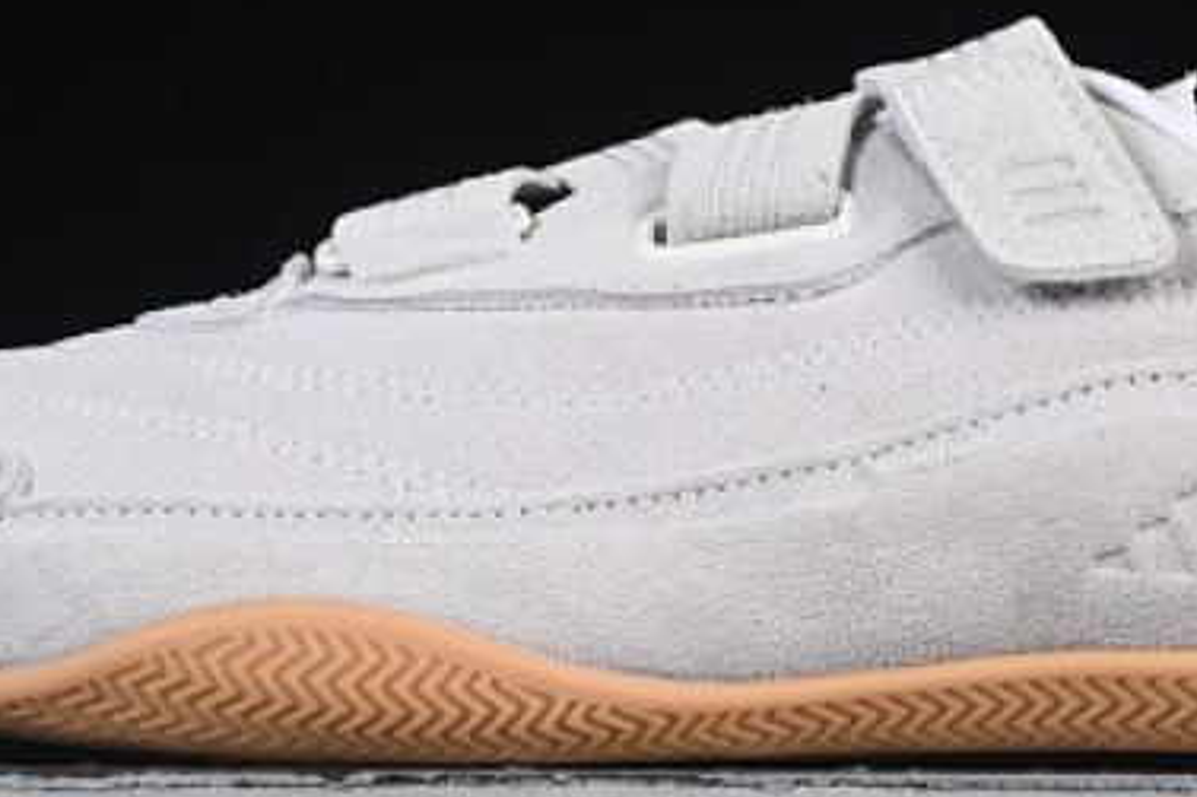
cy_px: 60
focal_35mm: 215
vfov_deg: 6.4
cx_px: 838
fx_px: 7145
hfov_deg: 9.6
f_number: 8
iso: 160
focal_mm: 50
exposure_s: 1/80
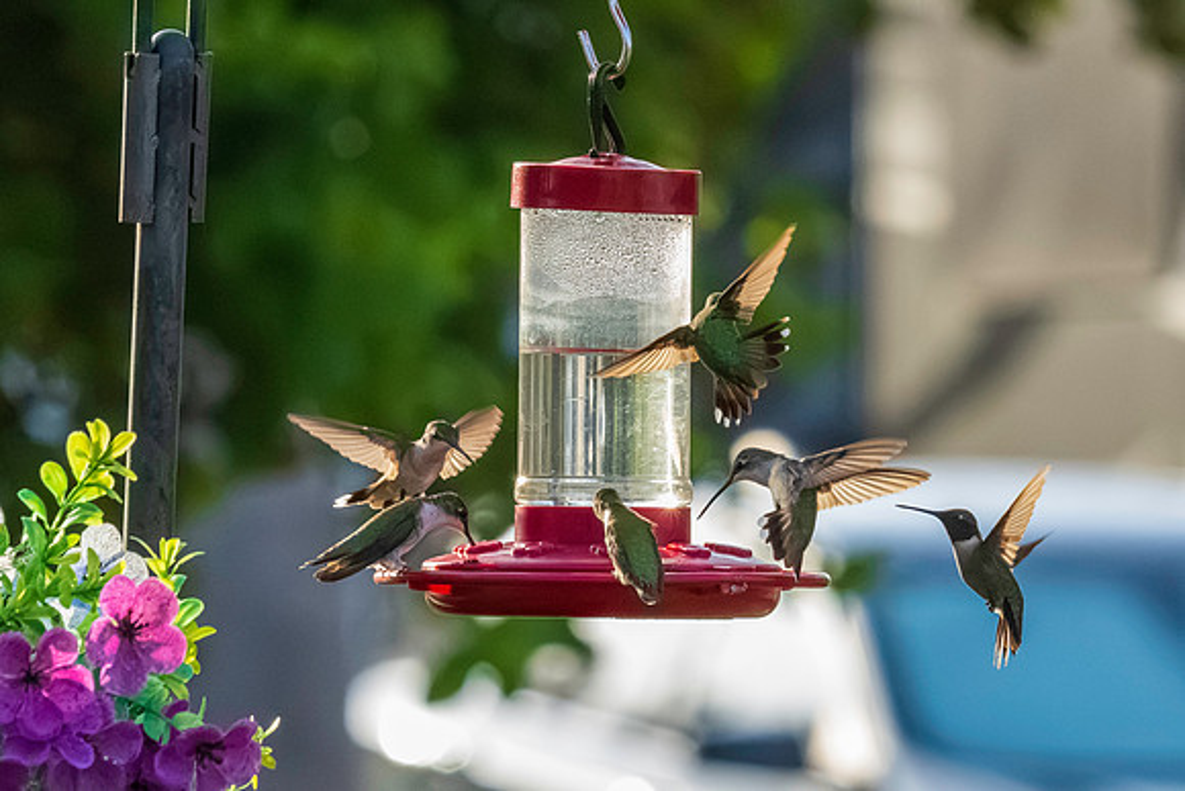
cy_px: 105
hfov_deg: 2.6
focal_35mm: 793
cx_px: 632
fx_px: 26106
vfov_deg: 1.7
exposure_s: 1/2500
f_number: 13
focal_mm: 330
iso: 14400
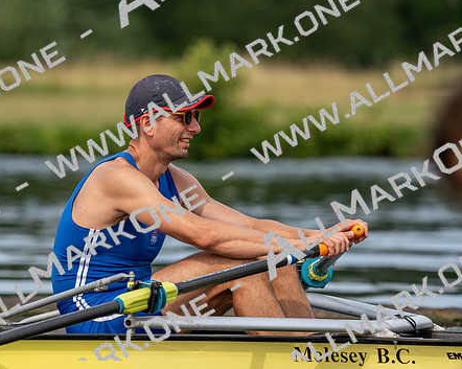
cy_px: 181
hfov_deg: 3.9
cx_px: 175
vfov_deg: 3.1
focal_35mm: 493
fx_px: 6737
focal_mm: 400
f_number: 6.3
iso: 400
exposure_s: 1/1600
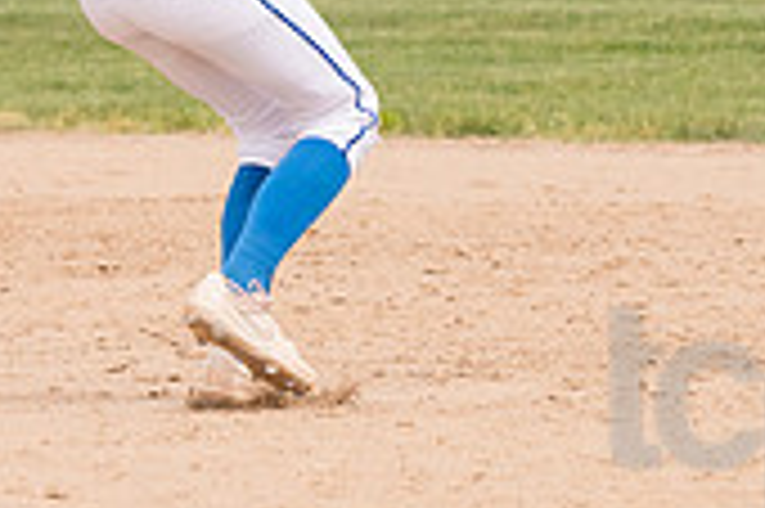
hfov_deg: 2.0
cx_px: 108
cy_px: -162
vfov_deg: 1.3
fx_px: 21717
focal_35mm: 1023
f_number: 5.6
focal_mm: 200
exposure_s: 1/1600
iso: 320
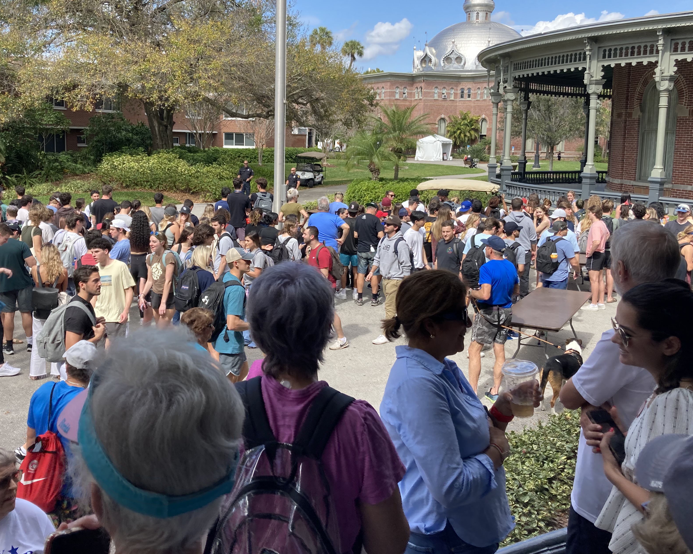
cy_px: 238
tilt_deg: -8.0
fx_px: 718
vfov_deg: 42.1
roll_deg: -1.1
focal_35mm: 35
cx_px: 309
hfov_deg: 51.4
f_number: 1.8
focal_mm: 3.99
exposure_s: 1/917
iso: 20
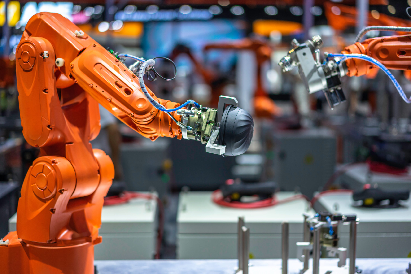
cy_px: 137
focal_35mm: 55
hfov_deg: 36.2
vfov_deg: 24.6
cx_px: 206
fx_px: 628
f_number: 1.8
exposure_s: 1/1000
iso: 250
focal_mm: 55
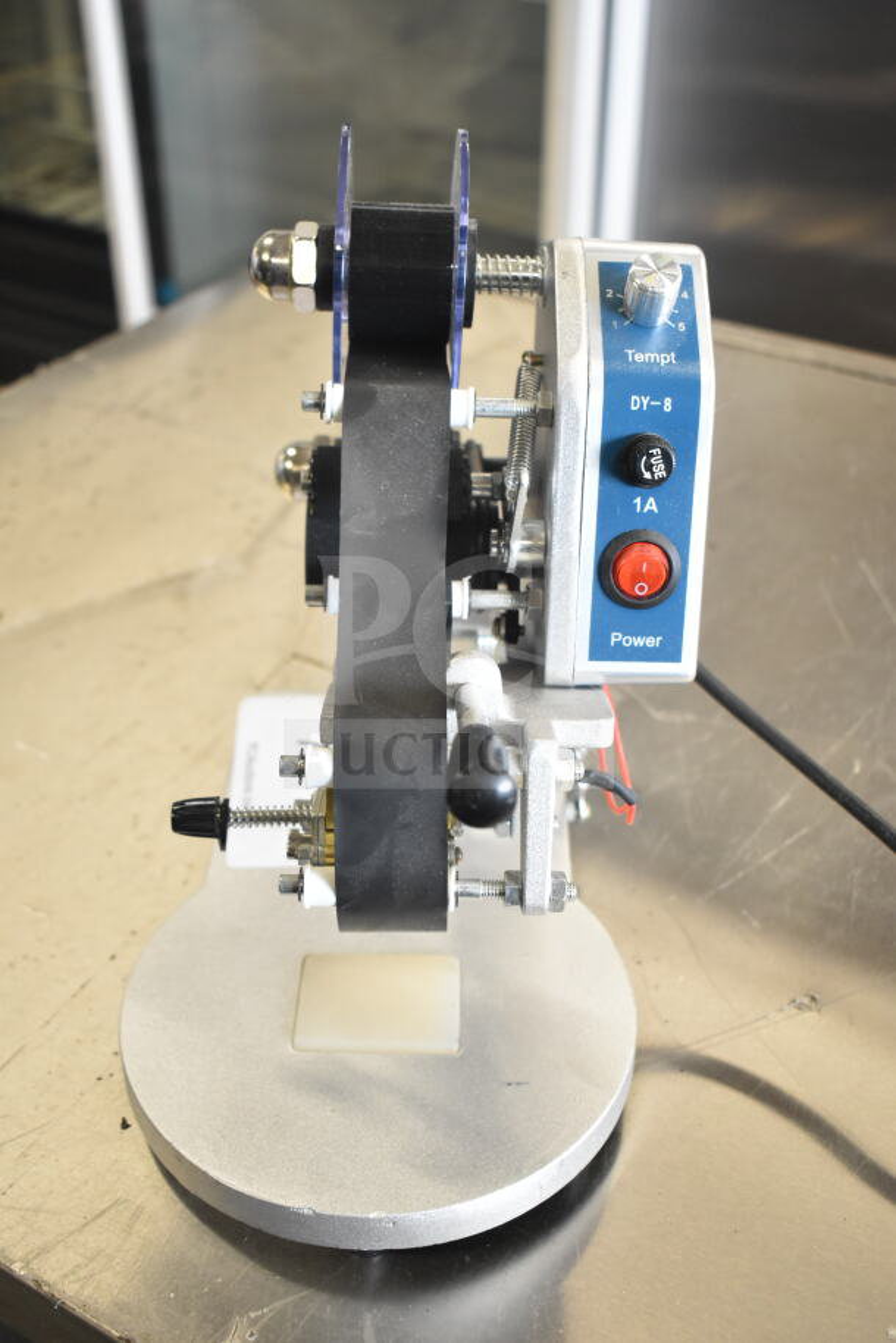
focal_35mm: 42
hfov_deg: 31.9
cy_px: 672
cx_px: 448
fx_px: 1567
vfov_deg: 46.4
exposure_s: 1/80
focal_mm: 28
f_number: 4.2
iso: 1600
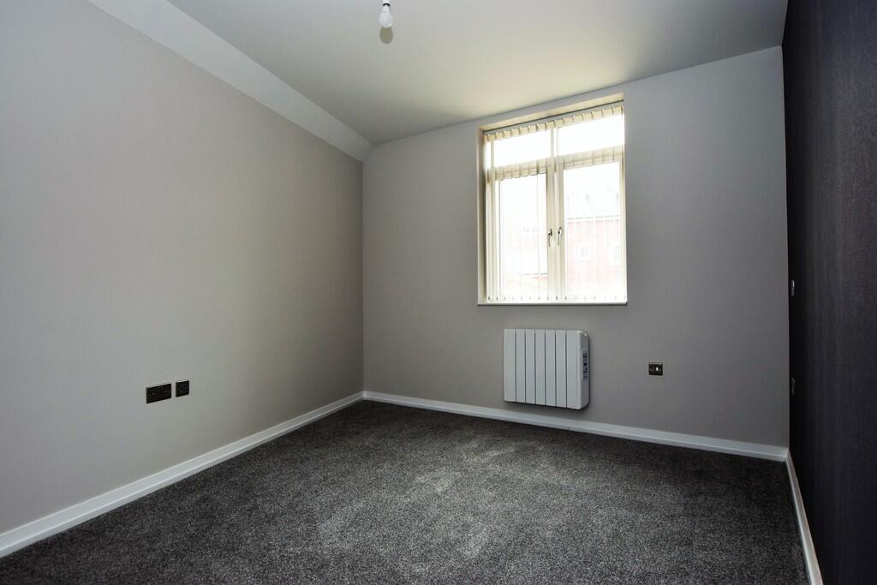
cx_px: 438
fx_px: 439
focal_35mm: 18
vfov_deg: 67.4
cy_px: 292
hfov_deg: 90.0
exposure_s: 1/100
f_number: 5
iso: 800
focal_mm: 12
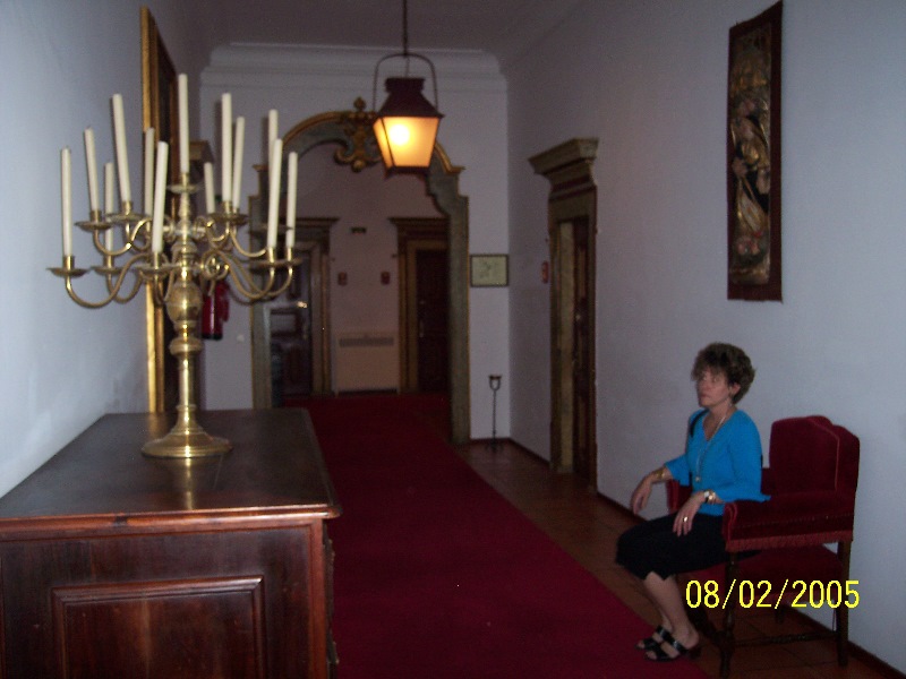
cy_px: 340
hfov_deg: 49.0
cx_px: 453
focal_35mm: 38
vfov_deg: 37.7
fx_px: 995
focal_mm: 8
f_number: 2.8
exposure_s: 1/30
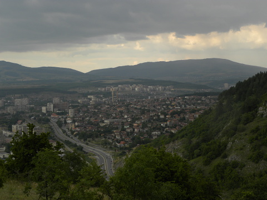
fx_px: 656
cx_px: 134
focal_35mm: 85
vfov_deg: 17.4
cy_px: 100
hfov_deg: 23.0
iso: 64
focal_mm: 15.1
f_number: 4.5
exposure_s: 1/125
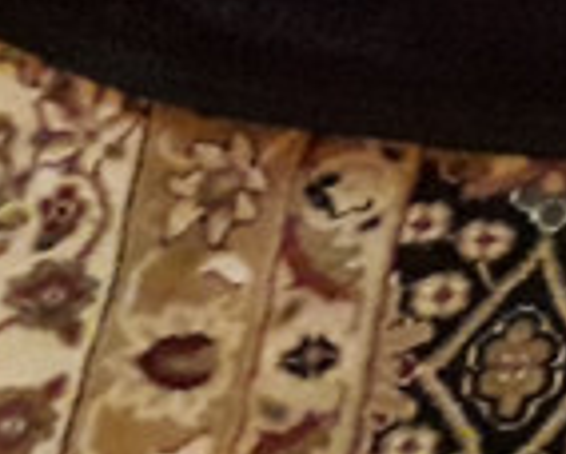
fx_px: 3321
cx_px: 1824
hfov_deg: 8.0
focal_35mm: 198
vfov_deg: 7.0
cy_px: -944
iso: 800
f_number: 1.9
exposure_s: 1/10
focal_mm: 3.6
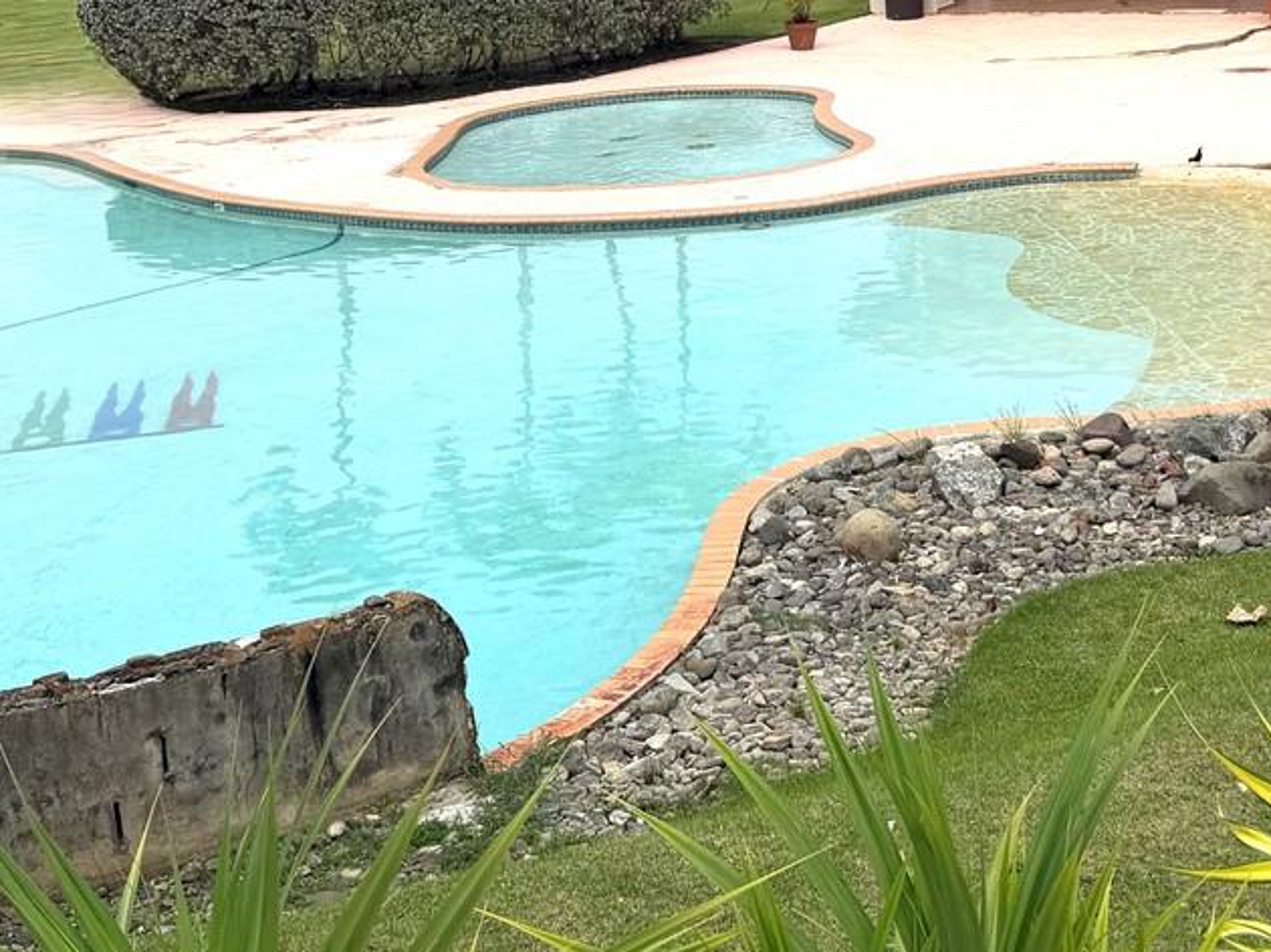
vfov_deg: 23.7
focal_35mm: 61
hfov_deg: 31.3
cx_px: 902
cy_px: 208
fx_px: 2239
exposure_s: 1/6173
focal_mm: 6.76
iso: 80
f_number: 1.78
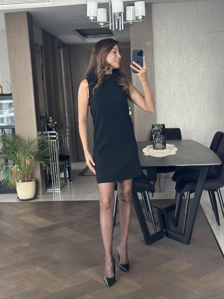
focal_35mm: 48
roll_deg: +3.2
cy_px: 150
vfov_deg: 39.7
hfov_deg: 30.3
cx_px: 112
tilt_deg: -18.0
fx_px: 414
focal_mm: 6.86
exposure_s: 1/43
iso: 400
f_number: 1.78
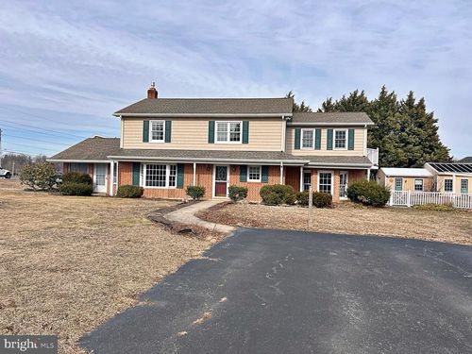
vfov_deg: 53.1
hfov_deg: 67.3
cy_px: 177
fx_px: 355
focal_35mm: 26
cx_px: 236
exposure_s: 1/4115
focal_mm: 5.7
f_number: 1.5
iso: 50
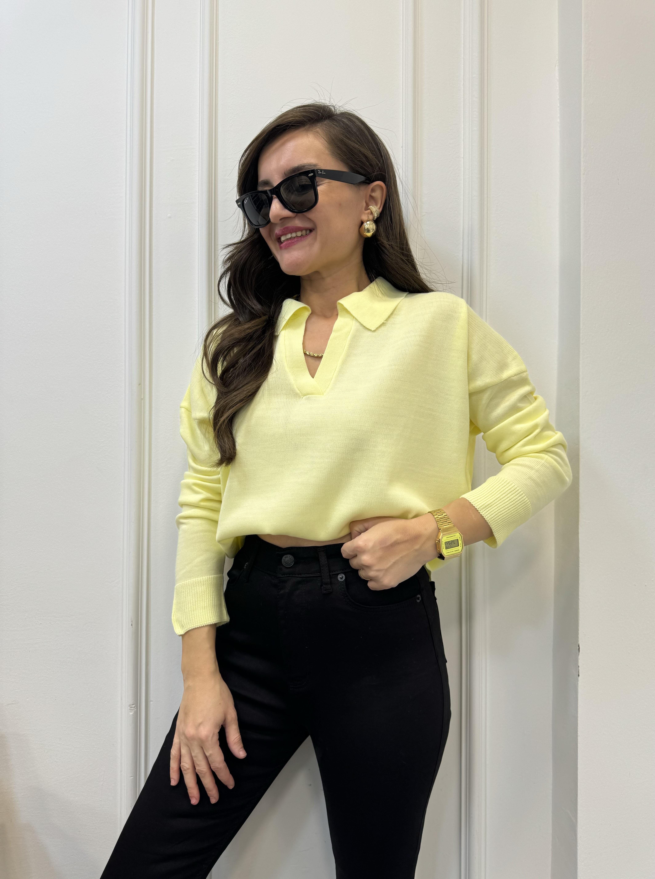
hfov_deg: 56.6
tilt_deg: +1.0
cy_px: 440
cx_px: 328
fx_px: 608
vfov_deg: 71.7
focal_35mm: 24
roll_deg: -1.1
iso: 64
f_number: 1.78
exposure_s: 1/194
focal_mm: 6.76
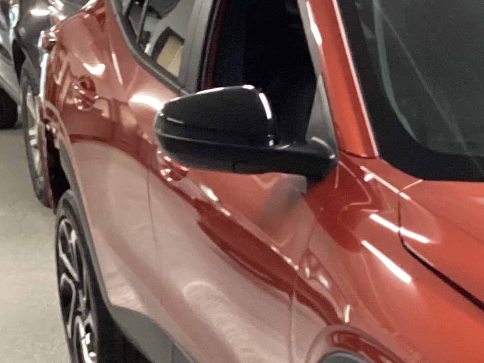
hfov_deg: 17.1
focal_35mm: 105
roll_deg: -0.4
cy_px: 378
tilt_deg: -19.3
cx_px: 698
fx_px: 1468
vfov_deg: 13.9
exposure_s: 1/40
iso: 320
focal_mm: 3.3
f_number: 2.4
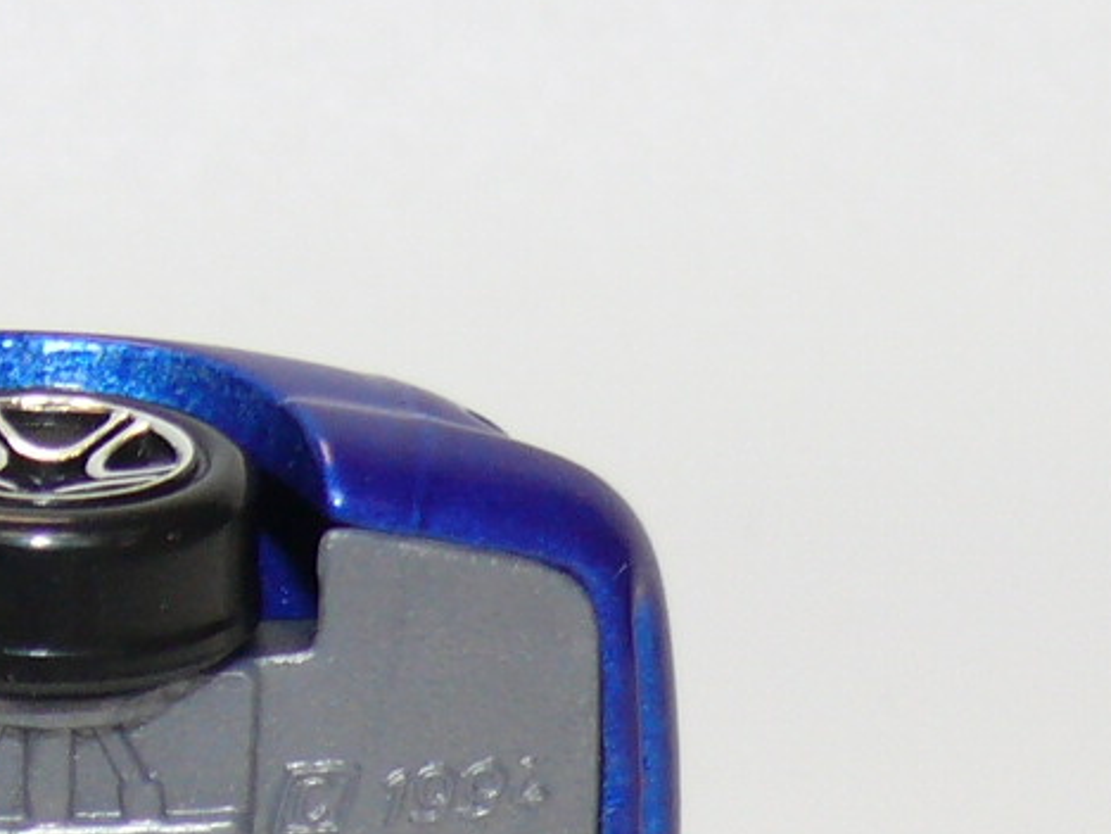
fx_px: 9885
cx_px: -487
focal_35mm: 308
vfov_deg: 4.8
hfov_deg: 6.4
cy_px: 1316
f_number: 4
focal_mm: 12.6
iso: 100
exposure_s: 1/30
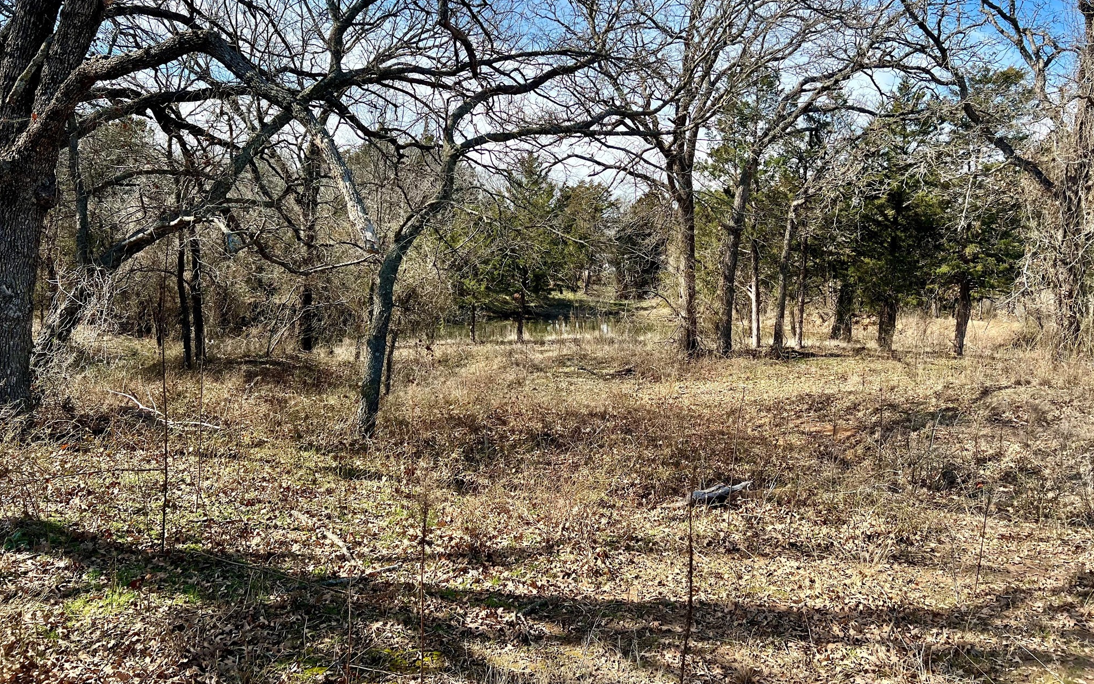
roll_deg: -1.2
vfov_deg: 44.4
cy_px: 281
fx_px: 835
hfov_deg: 66.5
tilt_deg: -1.9
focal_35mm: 28
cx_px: 544
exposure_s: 1/1575
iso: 50
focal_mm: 5.7
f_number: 1.5
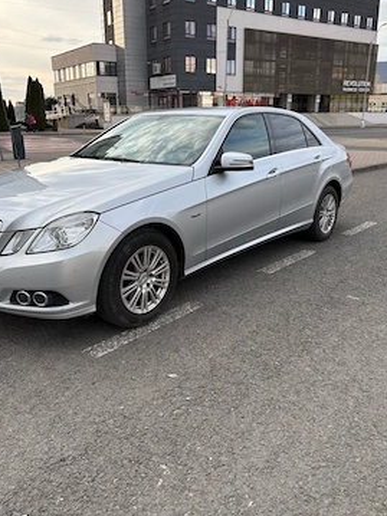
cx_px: 193
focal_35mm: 29
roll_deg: +1.2
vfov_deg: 61.6
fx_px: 433
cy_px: 233
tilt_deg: -14.8
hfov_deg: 48.2
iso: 64
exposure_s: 1/1032
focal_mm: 5.96
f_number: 1.6
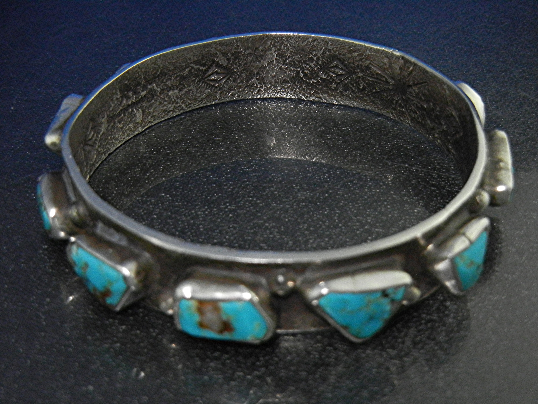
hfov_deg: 32.7
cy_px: 202
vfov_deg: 24.8
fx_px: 917
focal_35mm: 59
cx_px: 269
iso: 800
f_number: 8
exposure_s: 1/30
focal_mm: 10.6
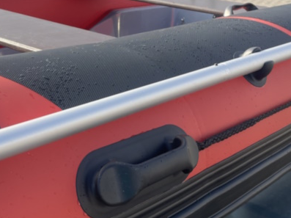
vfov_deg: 24.8
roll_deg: -4.4
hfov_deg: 32.7
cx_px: 139
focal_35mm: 59
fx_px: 496
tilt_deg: -21.6
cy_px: 105
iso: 32
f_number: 1.6
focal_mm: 4.2
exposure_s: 1/940
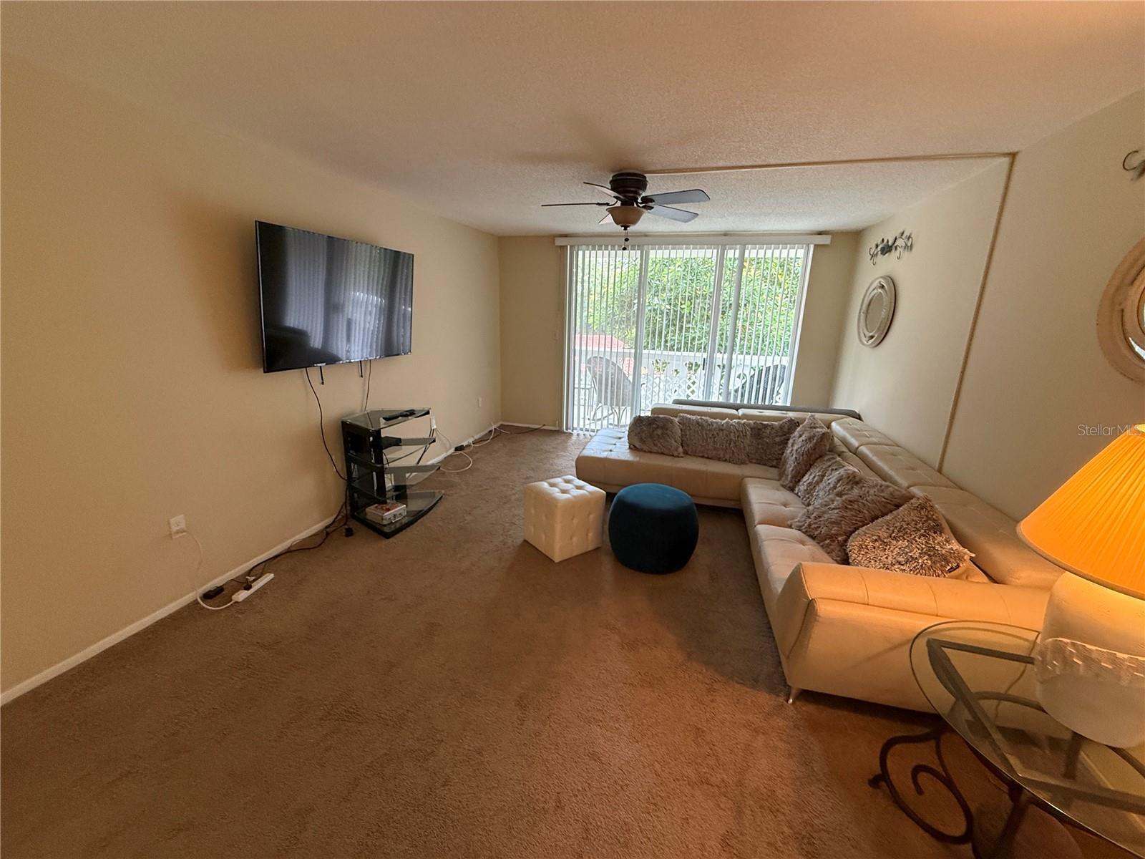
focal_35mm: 14
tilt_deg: -16.0
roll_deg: -2.1
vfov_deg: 85.7
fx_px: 463
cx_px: 572
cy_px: 430
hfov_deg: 102.1
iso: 320
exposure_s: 1/60
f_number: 2.2
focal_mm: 2.22
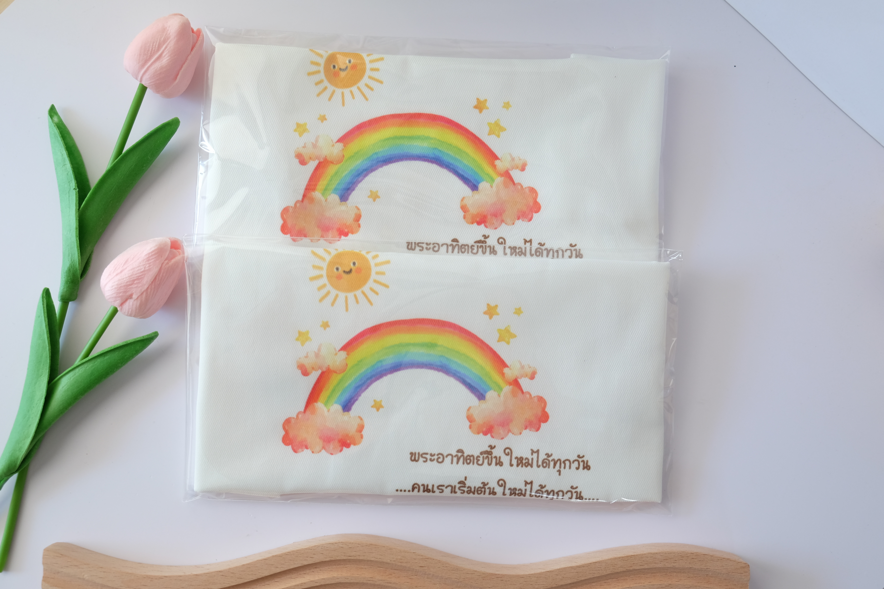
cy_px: 294
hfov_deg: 58.7
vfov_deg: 41.1
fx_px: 786
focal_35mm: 32
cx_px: 442
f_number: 3.2
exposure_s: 1/30
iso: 400
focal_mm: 21.4
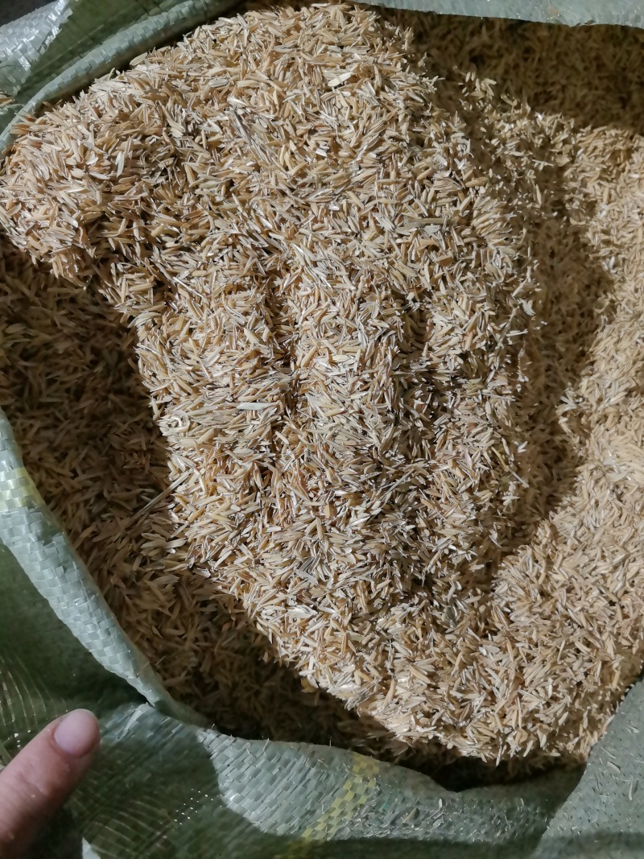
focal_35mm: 27
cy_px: 430
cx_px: 322
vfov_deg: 65.3
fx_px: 670
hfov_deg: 51.3
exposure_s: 1/50
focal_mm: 5.75
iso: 1000
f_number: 2
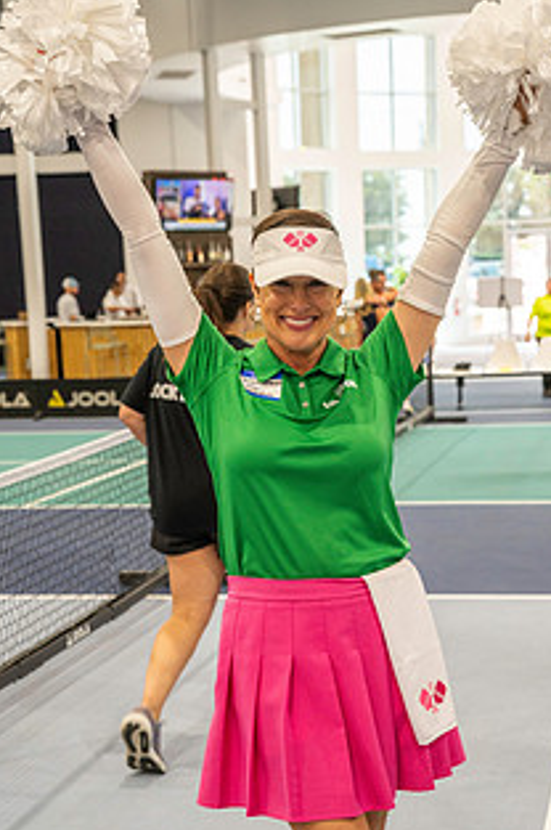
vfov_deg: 27.9
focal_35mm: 72
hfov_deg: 18.9
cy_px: 552
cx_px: 326
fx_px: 1657
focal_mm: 50
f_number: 4.5
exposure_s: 1/160
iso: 1250
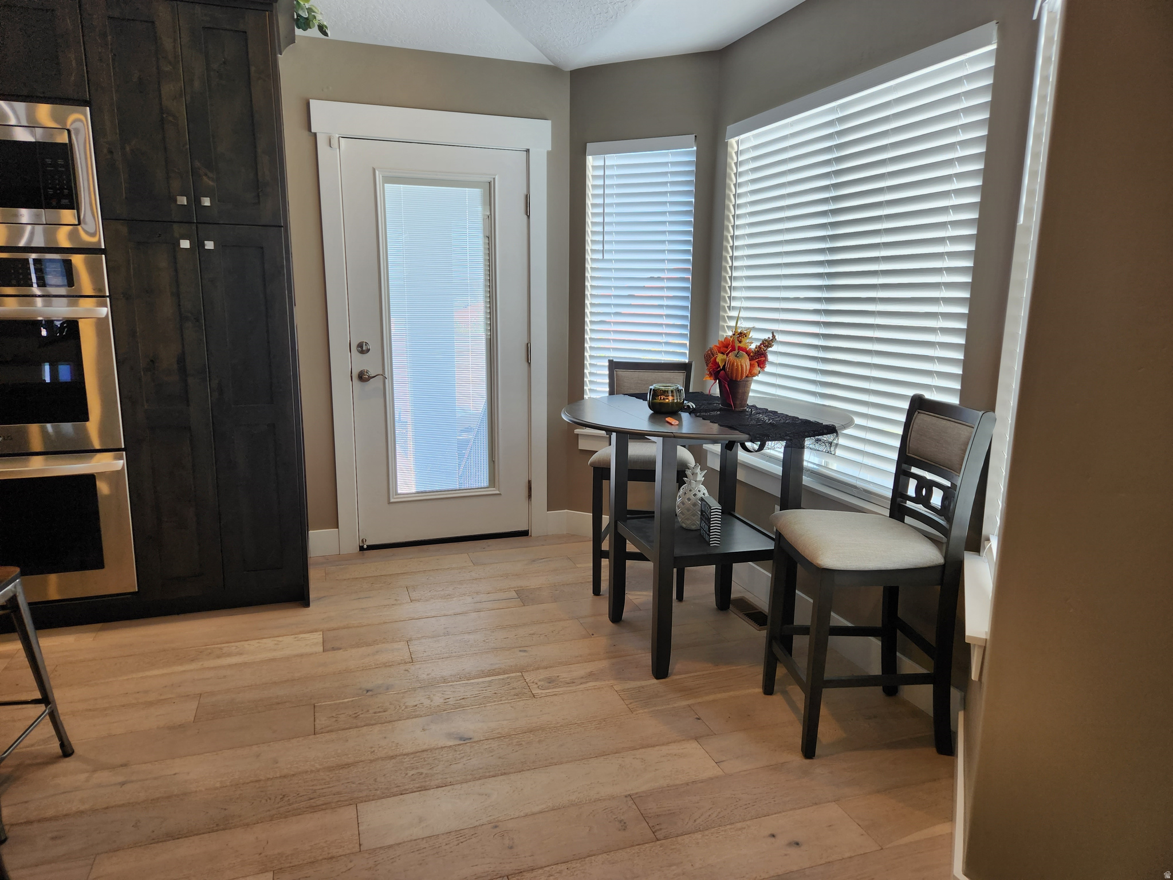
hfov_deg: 73.9
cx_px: 586
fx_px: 779
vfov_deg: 58.9
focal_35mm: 23
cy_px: 440
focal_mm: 5.4
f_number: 1.8
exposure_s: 1/120
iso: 50
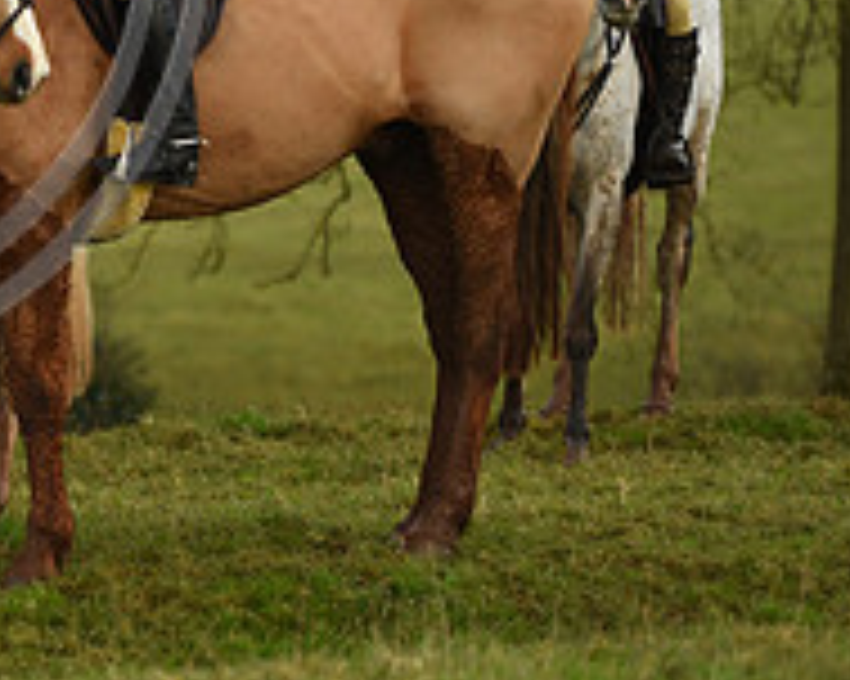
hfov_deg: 5.1
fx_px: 9429
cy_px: -140
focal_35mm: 375
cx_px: -301
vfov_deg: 4.1
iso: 320
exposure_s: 1/1000
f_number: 3.2
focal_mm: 130
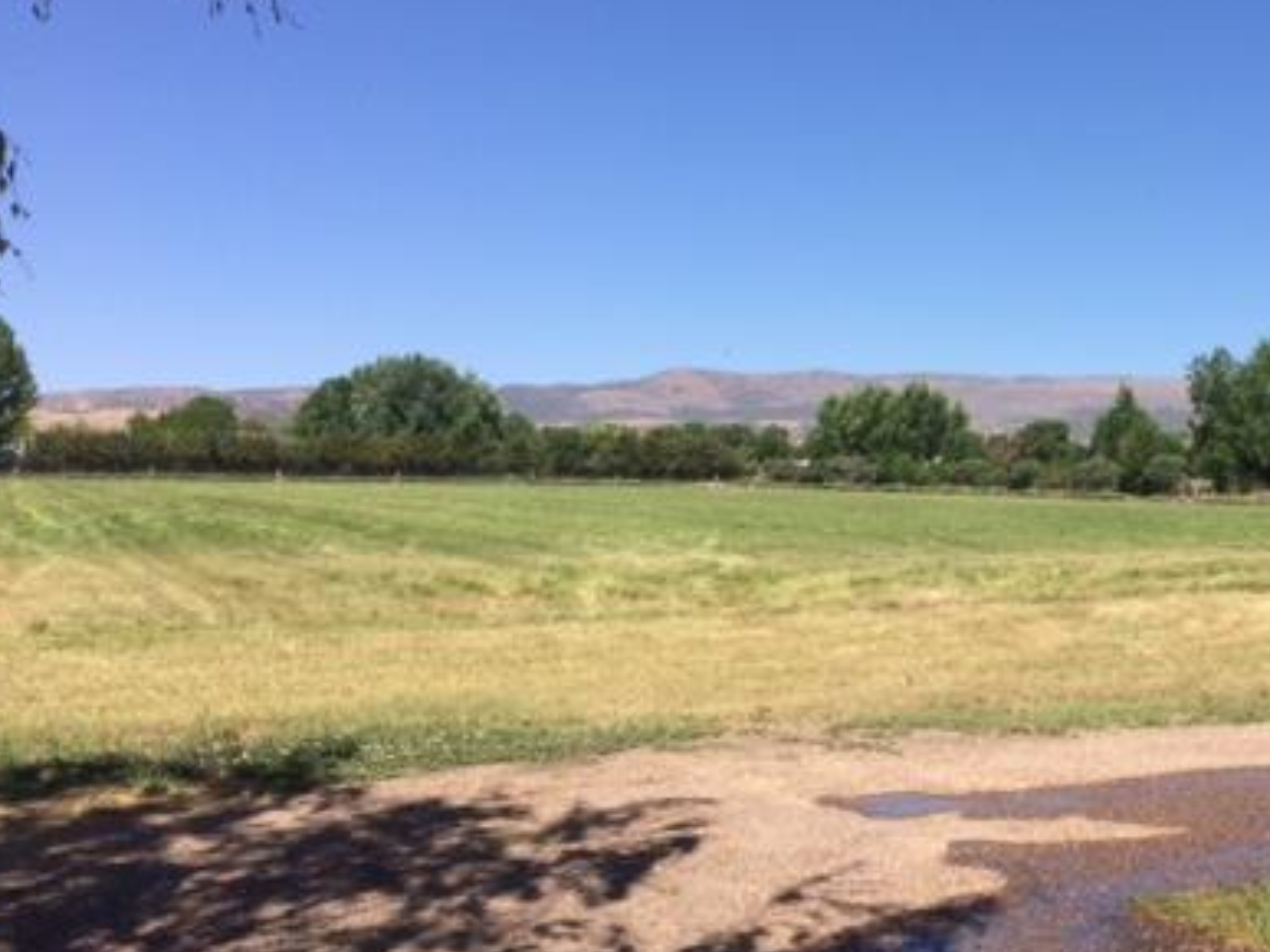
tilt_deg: +0.3
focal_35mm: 48
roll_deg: +0.3
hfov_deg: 38.3
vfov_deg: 30.2
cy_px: 502
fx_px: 1760
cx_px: 1007
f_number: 2.2
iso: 32
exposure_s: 1/2160
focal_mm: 4.15
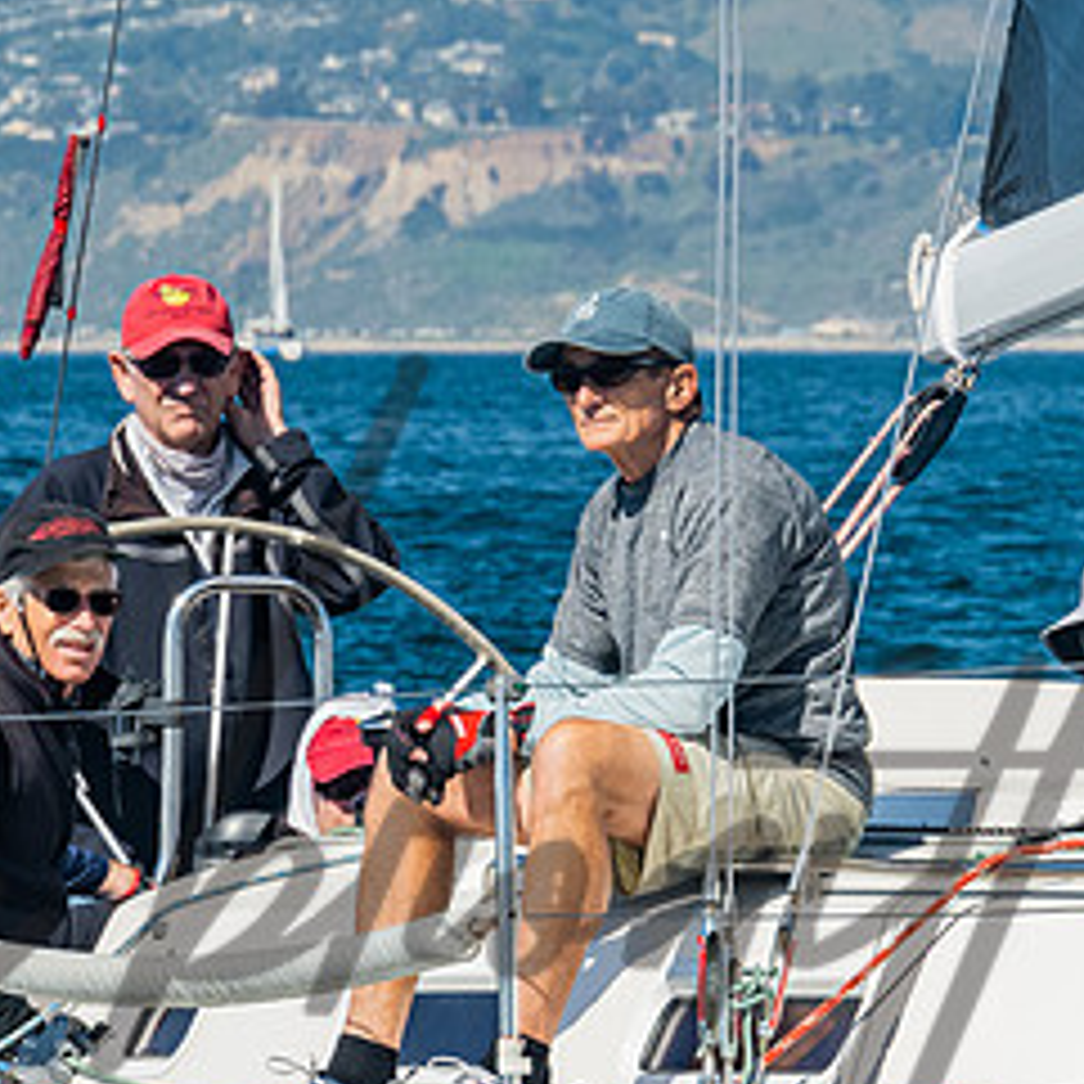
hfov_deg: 3.1
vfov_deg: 3.1
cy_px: 452
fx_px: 20194
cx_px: 802
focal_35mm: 570
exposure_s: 1/320
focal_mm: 150
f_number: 10
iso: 400
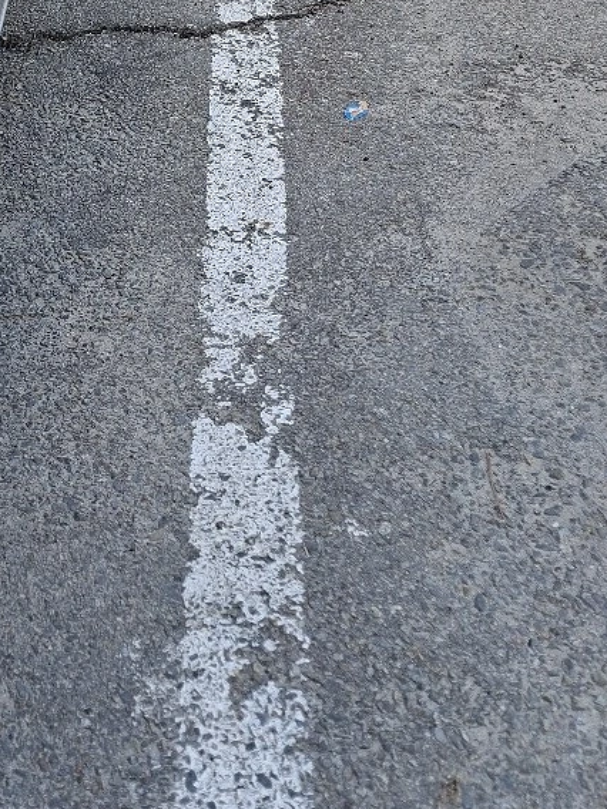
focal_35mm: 54
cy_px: -35
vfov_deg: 32.2
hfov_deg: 25.9
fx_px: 1263
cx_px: 27
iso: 40
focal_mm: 5.54
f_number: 1.8
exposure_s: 1/185
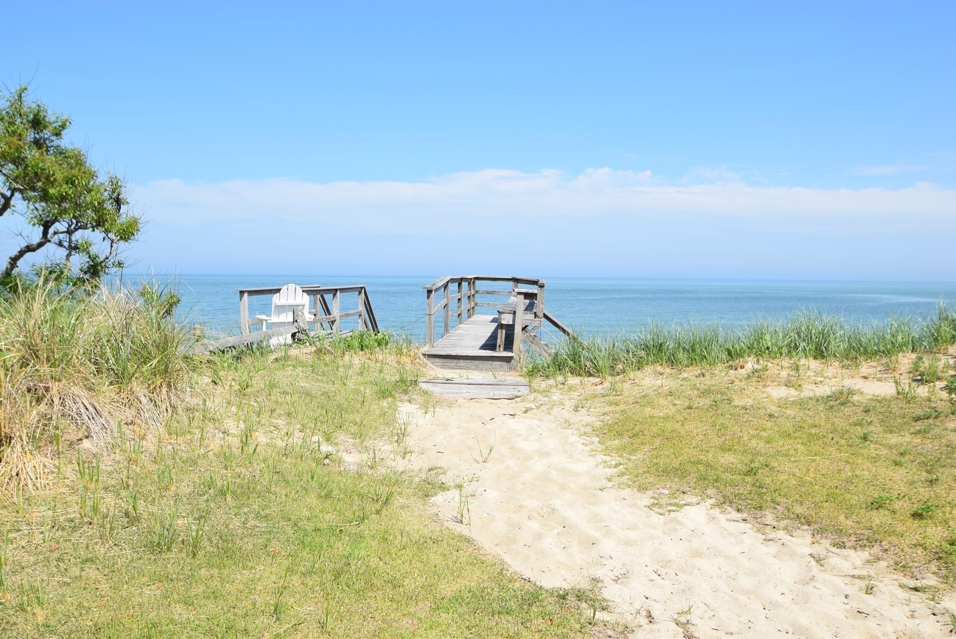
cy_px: 320
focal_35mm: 27
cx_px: 478
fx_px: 718
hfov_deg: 67.3
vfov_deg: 48.0
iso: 200
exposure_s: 1/400
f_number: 10
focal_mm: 18
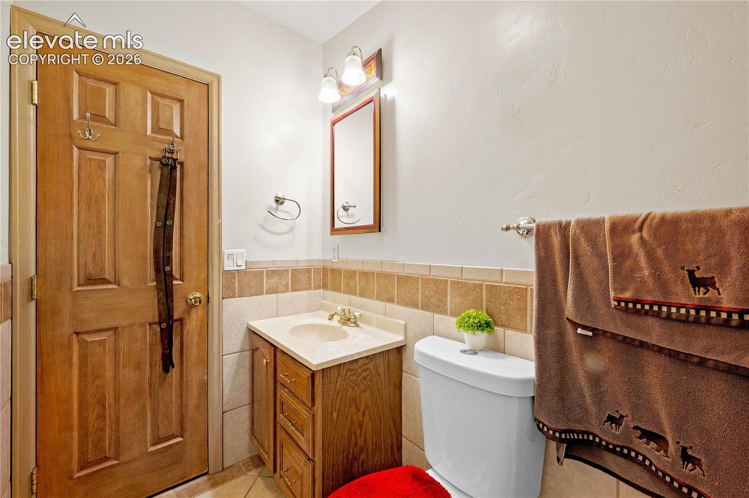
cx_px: 374
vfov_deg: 81.1
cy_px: 249
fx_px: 291
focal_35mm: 14
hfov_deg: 104.3
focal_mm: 14
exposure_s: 1/3
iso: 640
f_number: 14
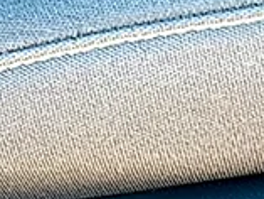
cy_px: 293
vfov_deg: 8.0
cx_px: 319
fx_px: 1397
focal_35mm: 183
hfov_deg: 10.6
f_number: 1.78
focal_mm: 6.86
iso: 50
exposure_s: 1/69
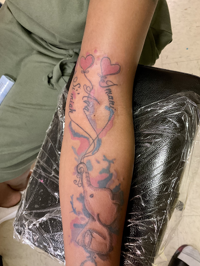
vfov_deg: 53.9
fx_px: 262
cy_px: 138
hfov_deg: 41.8
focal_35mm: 34
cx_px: 103
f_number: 1.8
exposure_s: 1/30
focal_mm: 3
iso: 250
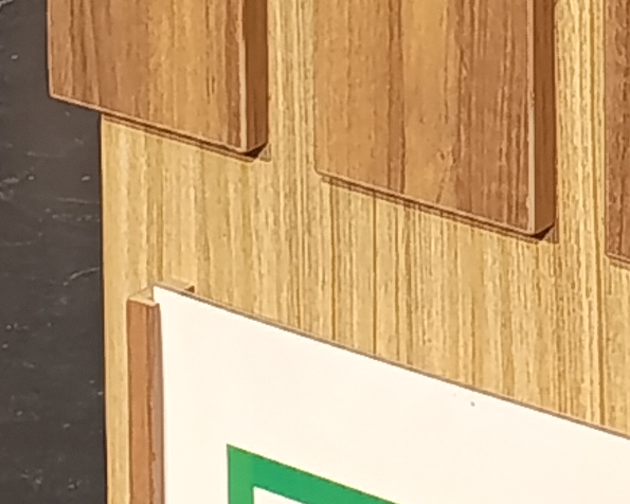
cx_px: 566
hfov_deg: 9.6
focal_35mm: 201
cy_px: -1016
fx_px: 3748
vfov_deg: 6.9
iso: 1000
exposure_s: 1/50
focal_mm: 6.14
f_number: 1.6
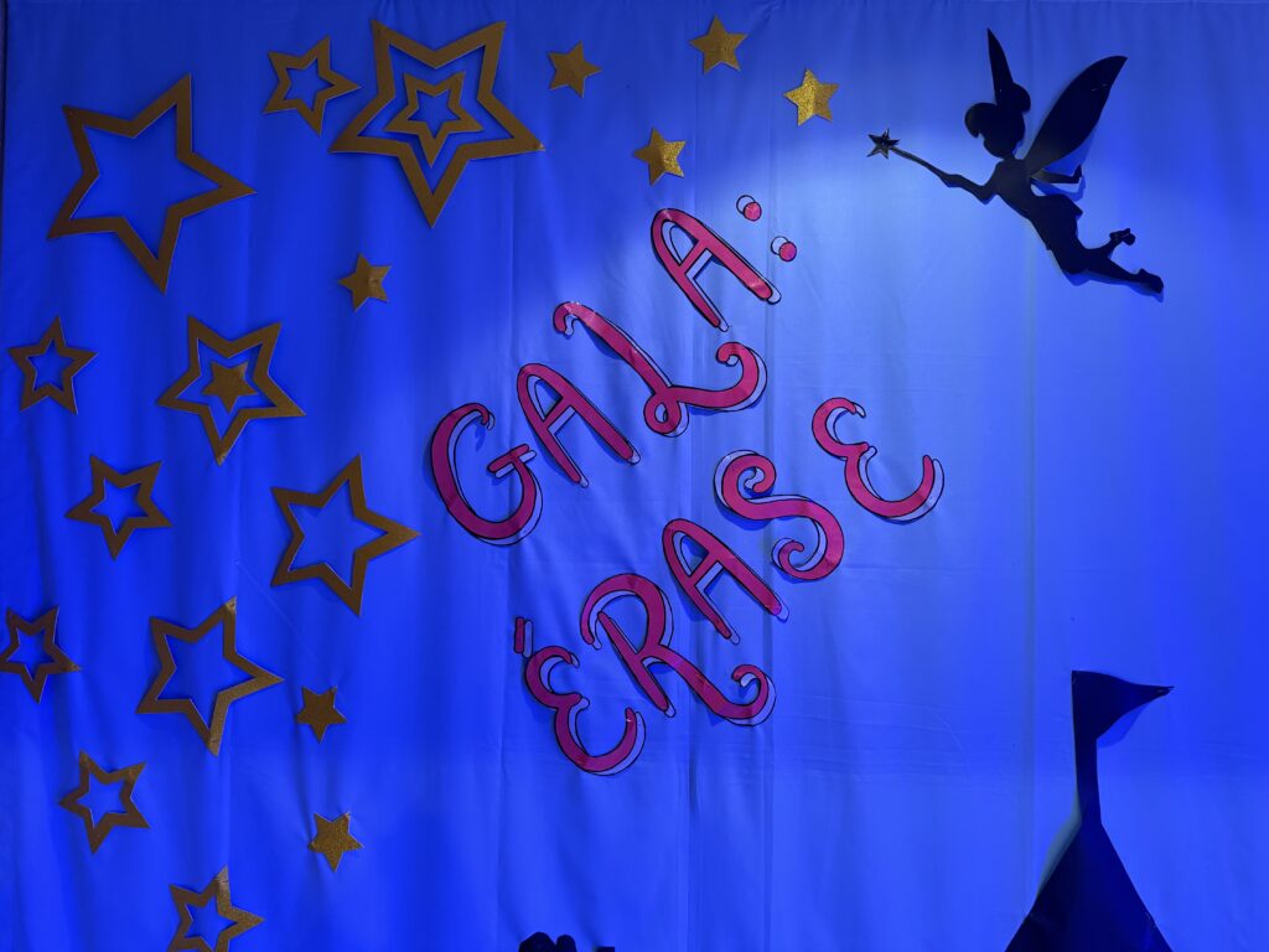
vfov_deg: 56.8
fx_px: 880
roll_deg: -1.2
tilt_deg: +2.1
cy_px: 476
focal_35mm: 24
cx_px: 634
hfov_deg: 71.6
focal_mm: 6.76
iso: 250
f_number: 1.78
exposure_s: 1/50
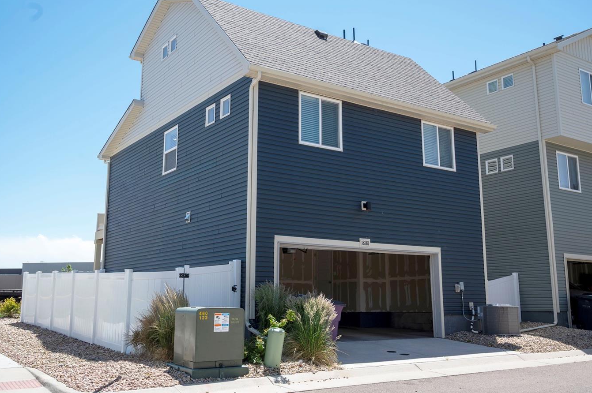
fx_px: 608
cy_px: 176
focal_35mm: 37
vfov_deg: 35.8
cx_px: 298
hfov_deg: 51.9
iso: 100
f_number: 8
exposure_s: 1/200
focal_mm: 31
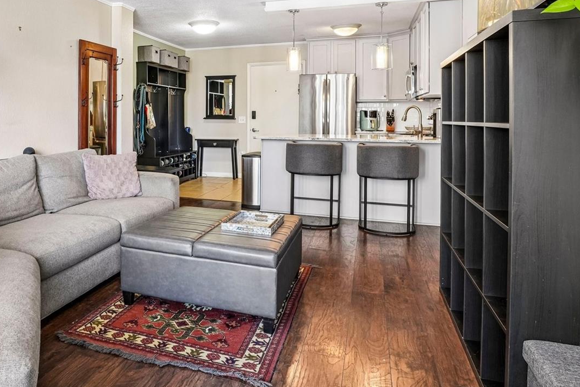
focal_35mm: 25
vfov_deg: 50.6
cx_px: 185
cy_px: 122
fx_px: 399
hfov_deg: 69.6
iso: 500
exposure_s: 1/15
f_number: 8
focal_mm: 11
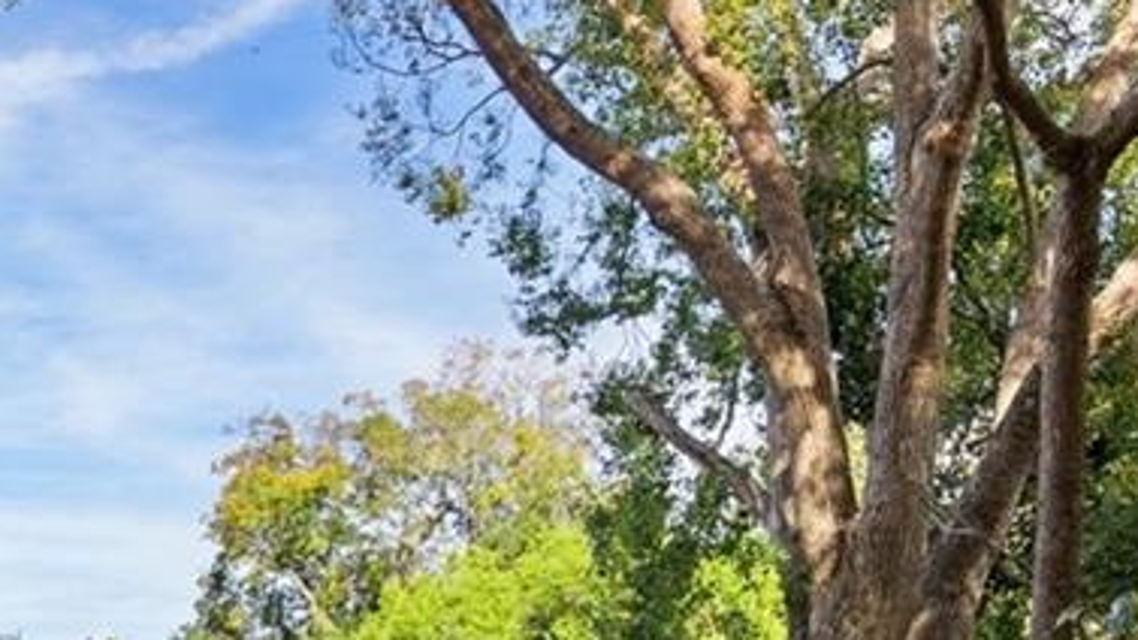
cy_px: 1023
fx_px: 2685
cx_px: -151
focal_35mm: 89
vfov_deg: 12.7
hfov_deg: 22.4
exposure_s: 1/100
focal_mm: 20
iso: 320
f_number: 8
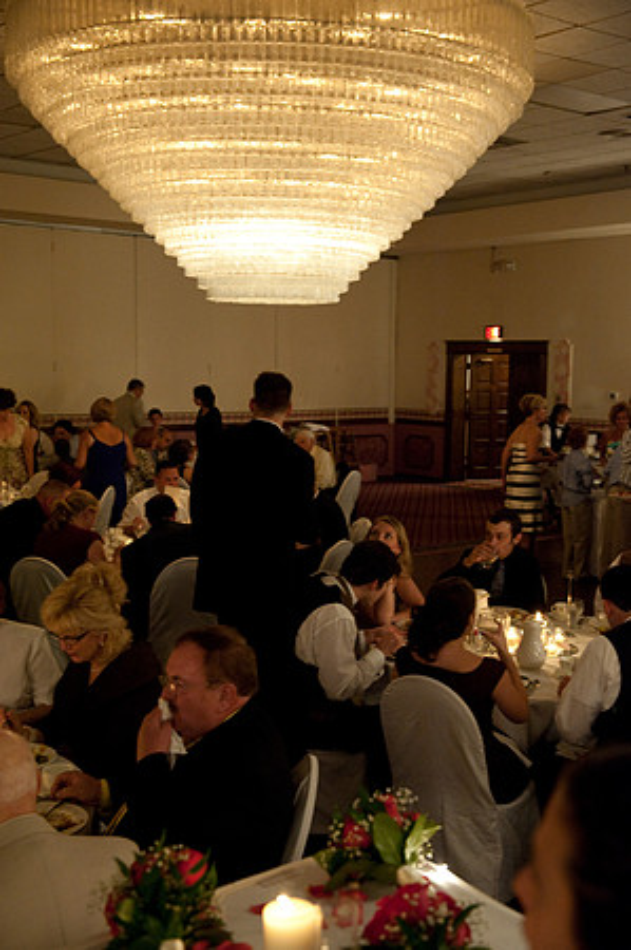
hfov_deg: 30.4
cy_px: 475
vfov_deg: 44.5
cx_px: 316
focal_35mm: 44
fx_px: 1159
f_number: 4
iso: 3200
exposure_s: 1/40
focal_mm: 44
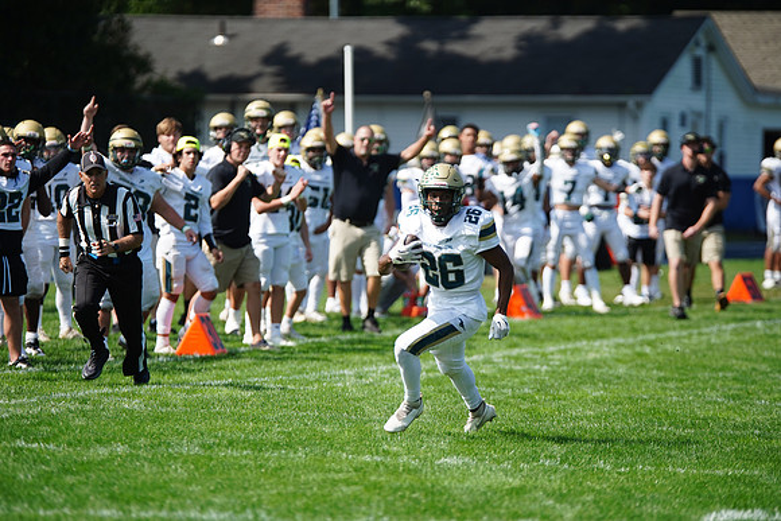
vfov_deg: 5.6
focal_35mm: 247
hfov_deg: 8.3
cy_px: 260
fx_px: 5360
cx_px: 390
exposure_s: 1/4000
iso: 400
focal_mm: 247
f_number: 2.8
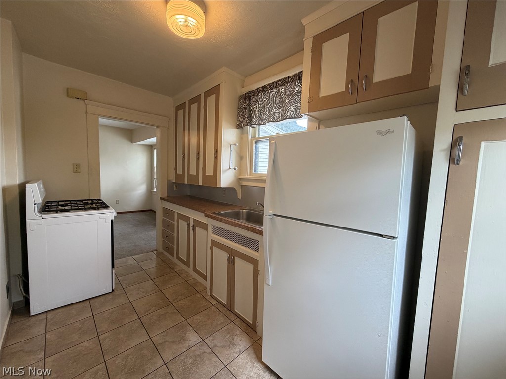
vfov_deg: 85.7
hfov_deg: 102.1
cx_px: 253
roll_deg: -1.6
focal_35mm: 14
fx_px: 205
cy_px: 190
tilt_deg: -4.6
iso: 160
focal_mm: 2.22
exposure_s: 1/120
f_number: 2.2
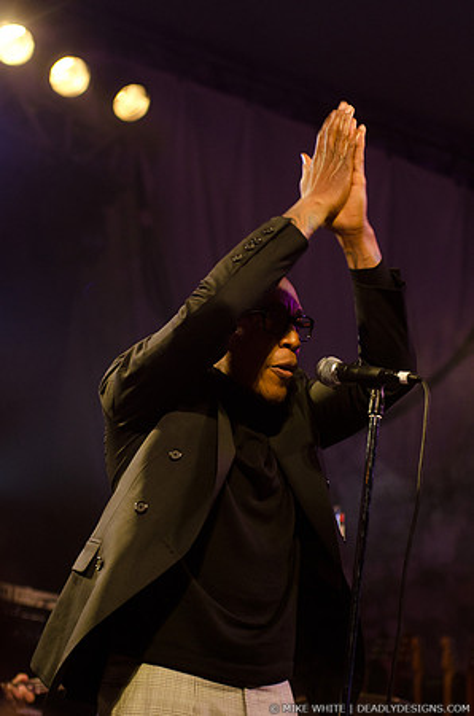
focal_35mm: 105
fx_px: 2083
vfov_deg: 19.5
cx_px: 237
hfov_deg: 13.0
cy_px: 358
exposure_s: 1/400
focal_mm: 70
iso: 1600
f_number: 3.5
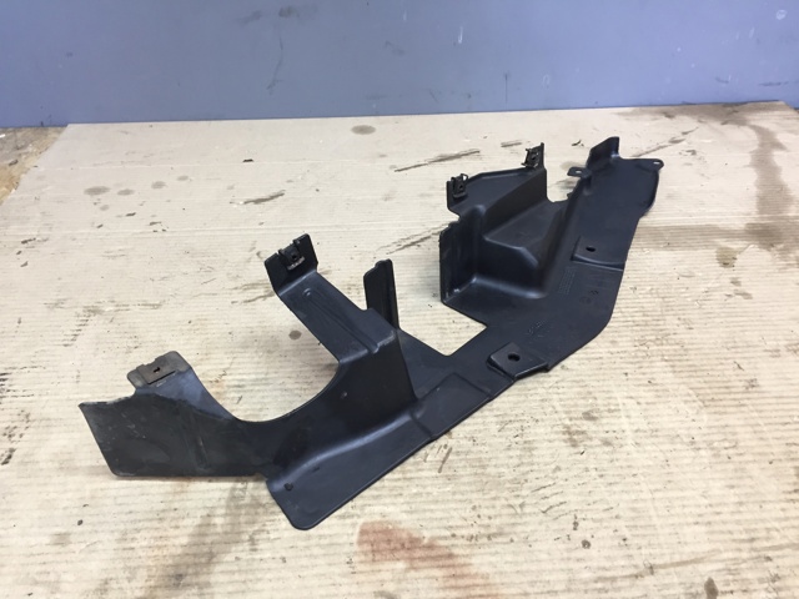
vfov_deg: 48.2
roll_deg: -1.8
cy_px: 300
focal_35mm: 29
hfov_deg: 61.7
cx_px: 400
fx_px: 669
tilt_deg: -36.9
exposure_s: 1/30
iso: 80
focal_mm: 4.15
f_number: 2.2
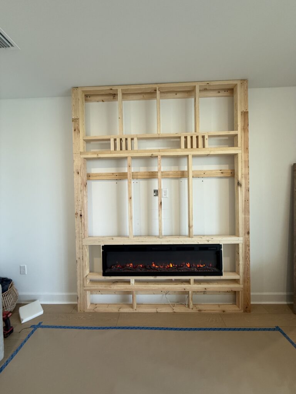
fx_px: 160
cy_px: 197
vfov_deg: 102.1
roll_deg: +0.0
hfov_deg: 85.7
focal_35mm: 14
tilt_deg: -2.7
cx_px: 148
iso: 250
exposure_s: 1/120
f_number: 2.2
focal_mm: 2.22
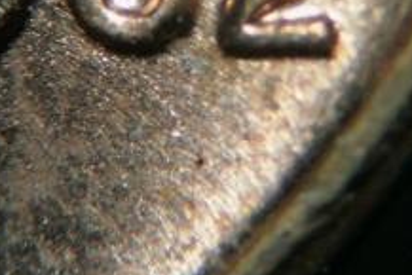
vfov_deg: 13.9
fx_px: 1111
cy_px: 0
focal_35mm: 97
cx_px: 311
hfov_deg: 20.8
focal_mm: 17.5
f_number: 4.5
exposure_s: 1/10
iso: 1600
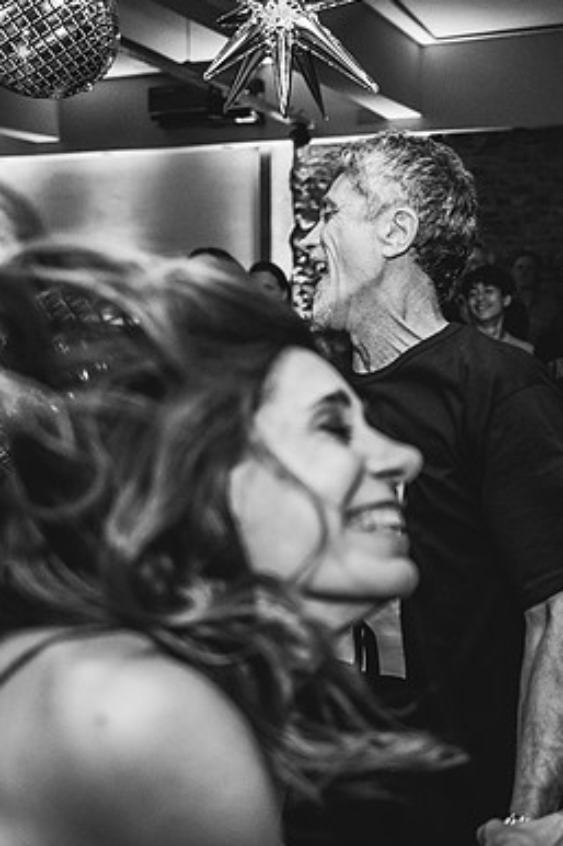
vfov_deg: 54.2
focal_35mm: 35
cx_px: 374
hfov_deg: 37.4
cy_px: 357
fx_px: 822
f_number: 1.8
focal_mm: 20
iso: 2500
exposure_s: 1/200
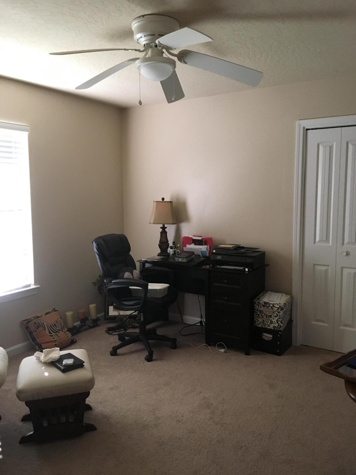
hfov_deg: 48.2
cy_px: 238
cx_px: 178
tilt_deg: -4.9
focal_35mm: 29
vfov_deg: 61.7
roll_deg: +0.1
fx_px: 398
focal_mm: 4.15
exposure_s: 1/30
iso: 160
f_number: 2.2
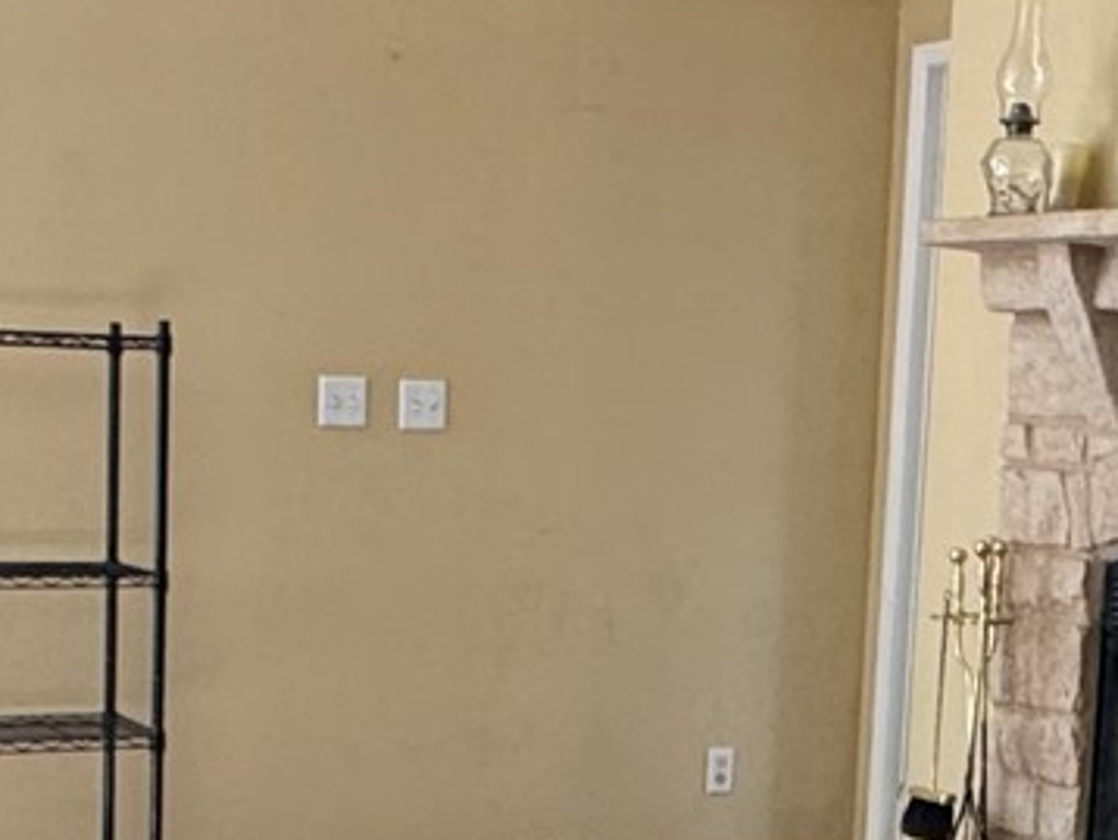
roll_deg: -2.2
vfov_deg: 19.4
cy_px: 712
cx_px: 509
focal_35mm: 75
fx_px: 2424
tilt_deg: -8.3
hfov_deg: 26.0
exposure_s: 1/120
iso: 250
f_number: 2.2
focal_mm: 2.22
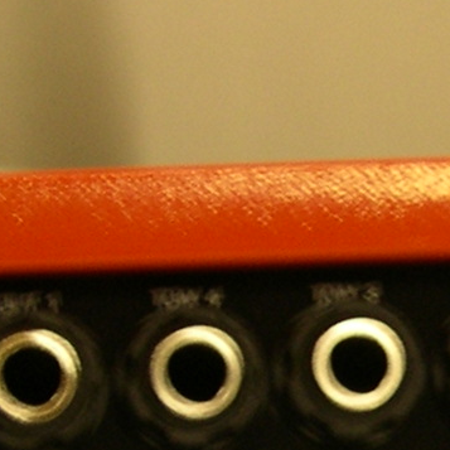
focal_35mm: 214
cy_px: 534
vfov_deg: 8.1
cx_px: 551
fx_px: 3147
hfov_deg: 8.1
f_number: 2.8
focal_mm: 8
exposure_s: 1/4.4
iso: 100
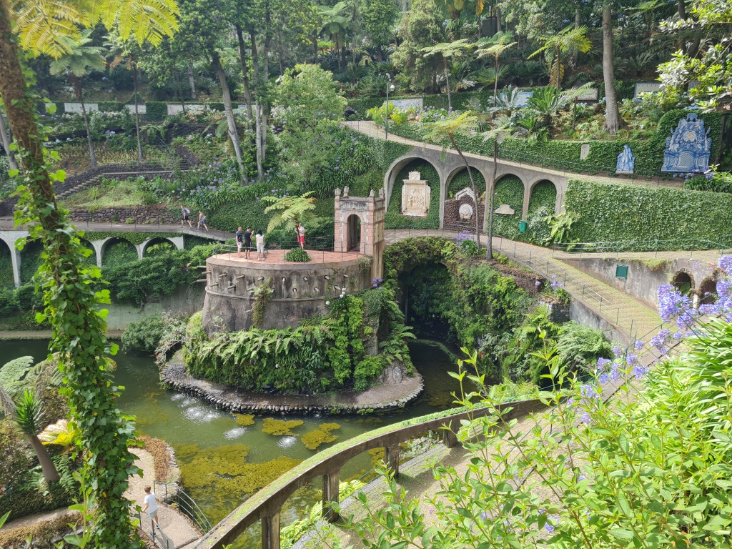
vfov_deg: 53.1
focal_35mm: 26
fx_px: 550
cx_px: 366
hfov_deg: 67.3
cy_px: 274
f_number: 1.8
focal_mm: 5.4
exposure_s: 1/396
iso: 50
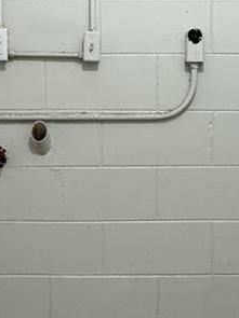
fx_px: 525
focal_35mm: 57
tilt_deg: -2.6
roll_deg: +0.3
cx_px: 147
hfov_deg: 25.6
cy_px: 77
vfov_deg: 33.1
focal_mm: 2.22
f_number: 2.2
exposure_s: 1/60
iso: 400
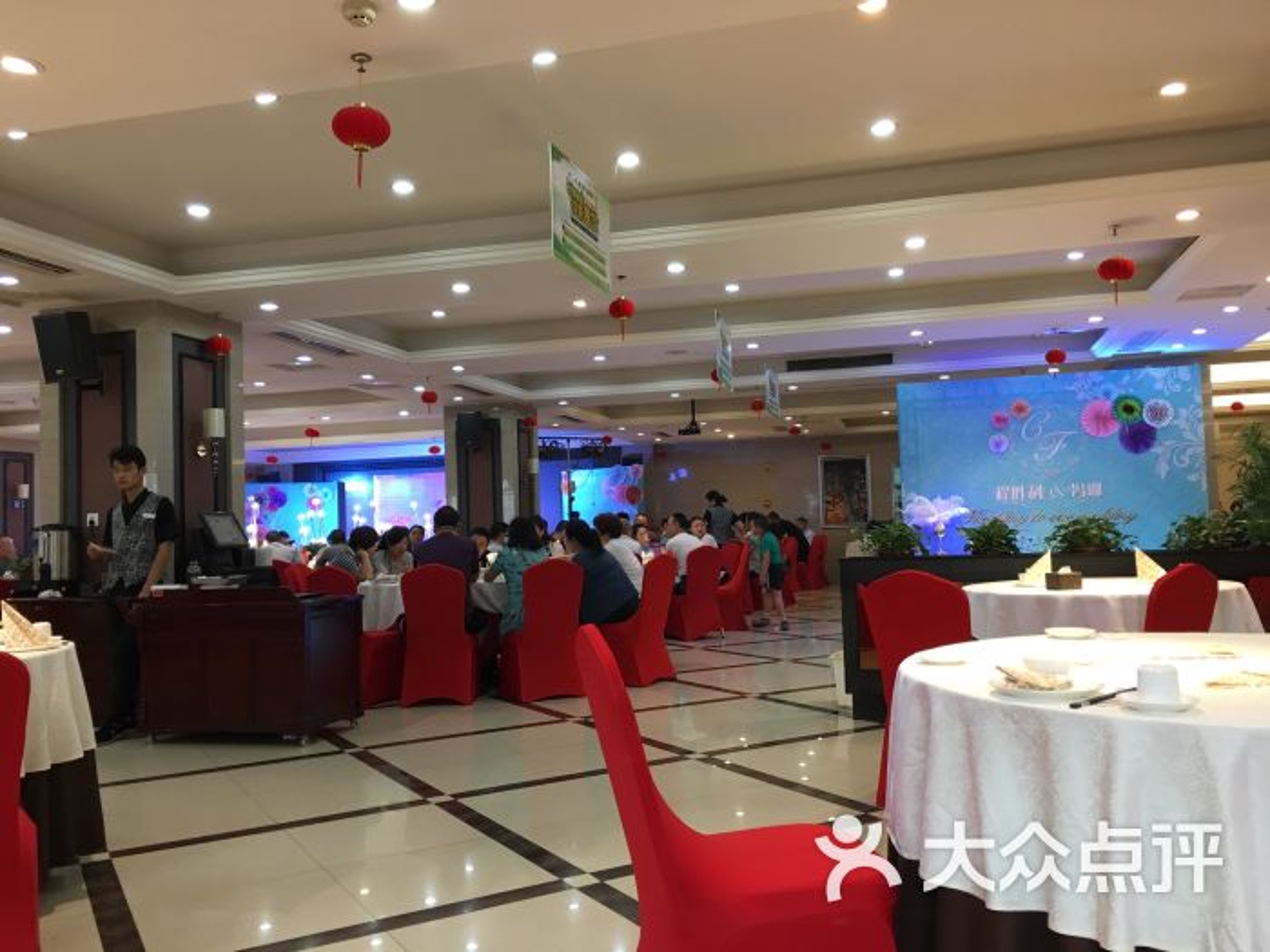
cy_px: 476
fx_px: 1064
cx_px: 635
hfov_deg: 61.7
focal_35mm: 29
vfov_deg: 48.2
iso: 40
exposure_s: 1/17
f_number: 2.2
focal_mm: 4.15
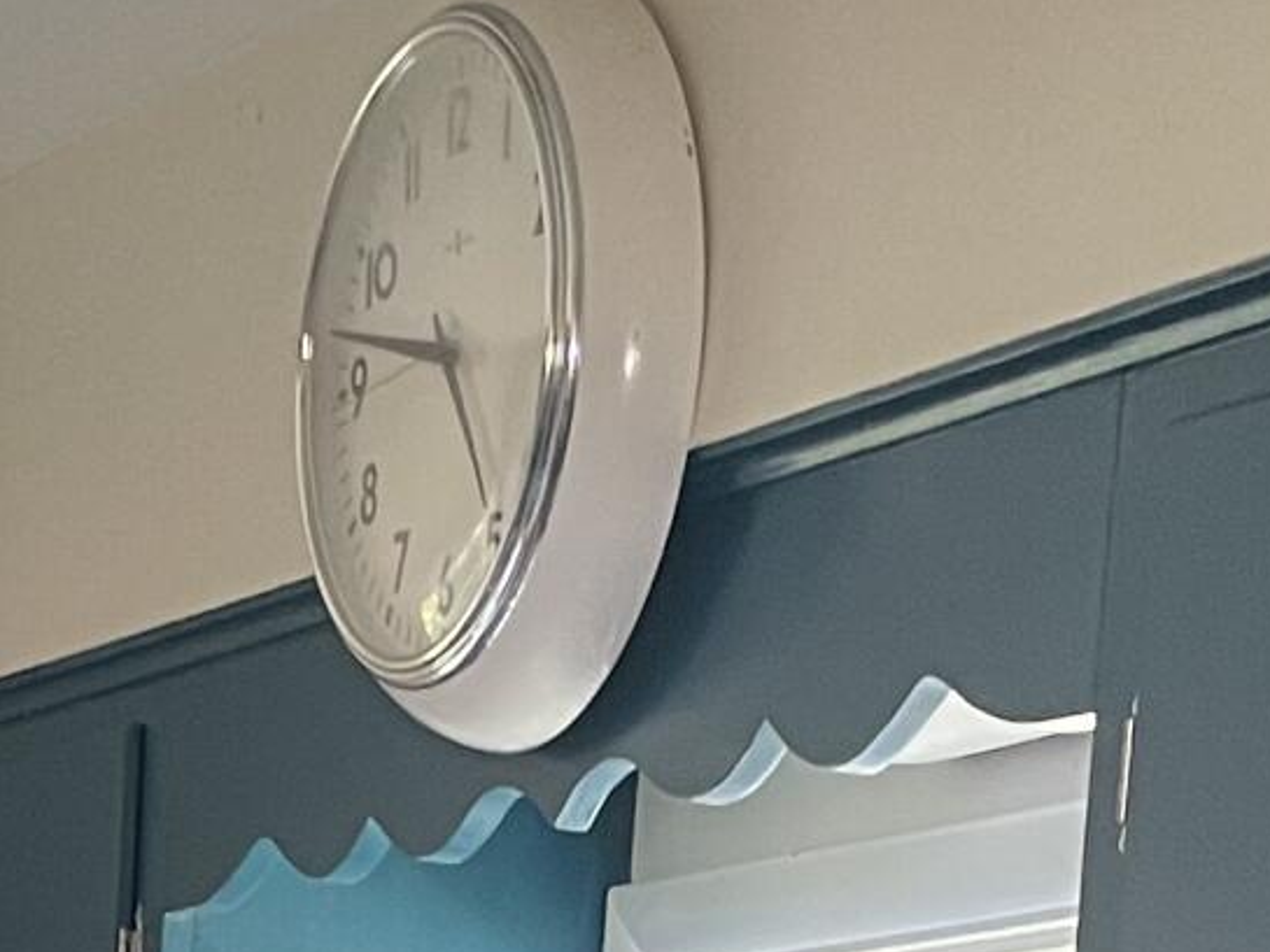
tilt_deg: -10.6
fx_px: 5248
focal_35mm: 143
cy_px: 2598
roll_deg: -4.3
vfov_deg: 8.9
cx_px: 585
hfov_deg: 13.8
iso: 200
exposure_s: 1/60
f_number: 1.6
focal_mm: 4.2
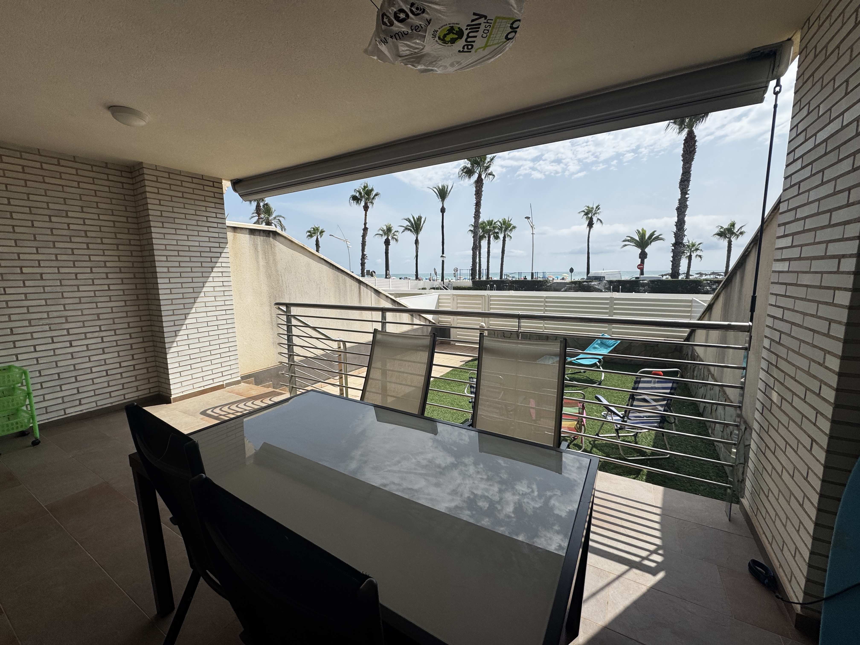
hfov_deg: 102.1
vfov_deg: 85.7
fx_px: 348
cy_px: 322
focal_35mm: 14
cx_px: 430
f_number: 2.2
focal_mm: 2.22
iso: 50
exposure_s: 1/3390
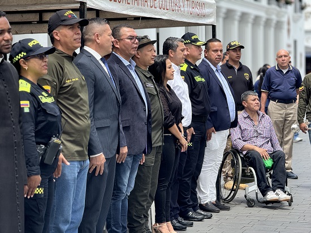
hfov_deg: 16.4
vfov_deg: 12.3
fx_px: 1078
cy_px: 116
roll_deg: +0.1
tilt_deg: -2.6
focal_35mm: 120
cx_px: 156
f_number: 2.8
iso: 50
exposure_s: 1/483
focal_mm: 15.66
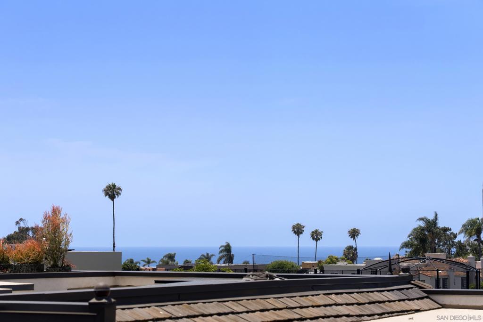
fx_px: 1409
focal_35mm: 105
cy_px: 161
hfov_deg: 19.4
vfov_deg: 13.1
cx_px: 242
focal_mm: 105
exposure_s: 1/2500
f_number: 7.1
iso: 800
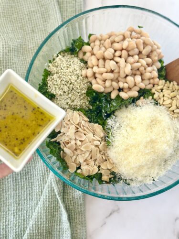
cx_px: 90
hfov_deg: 30.3
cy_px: 120
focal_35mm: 48
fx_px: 331
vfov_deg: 39.7
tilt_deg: -80.8
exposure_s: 1/156
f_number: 1.78
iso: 100
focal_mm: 6.86
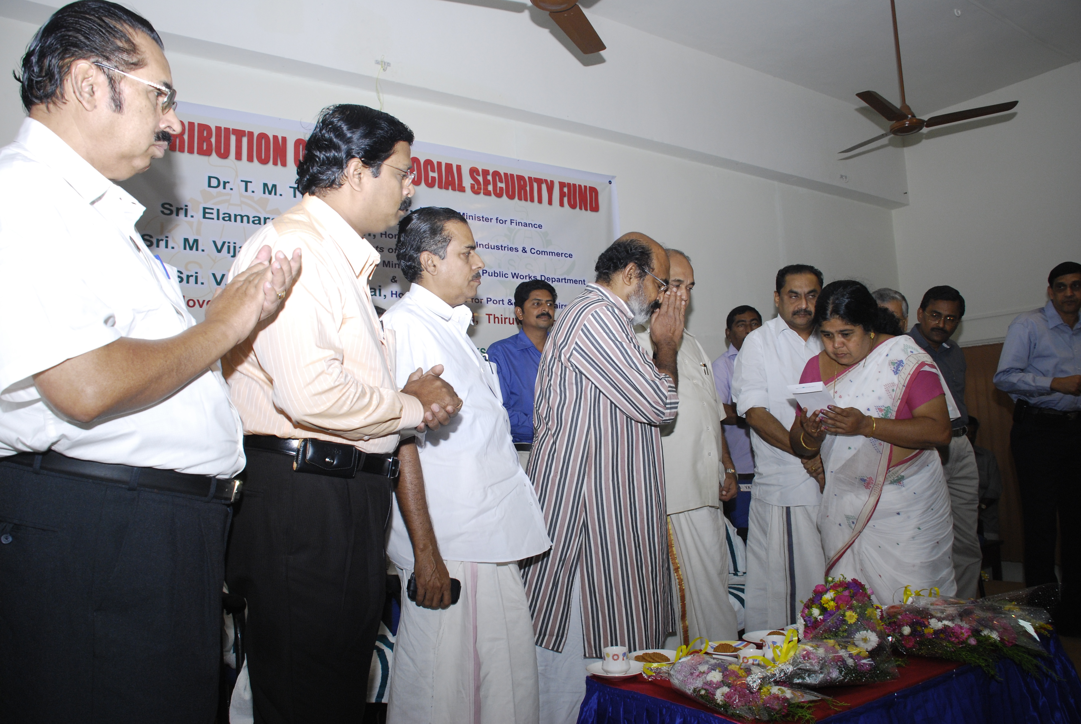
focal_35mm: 27
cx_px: 540
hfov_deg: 67.3
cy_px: 362
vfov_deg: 48.0
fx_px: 812
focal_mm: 18
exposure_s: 1/100
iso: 400
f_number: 5.6
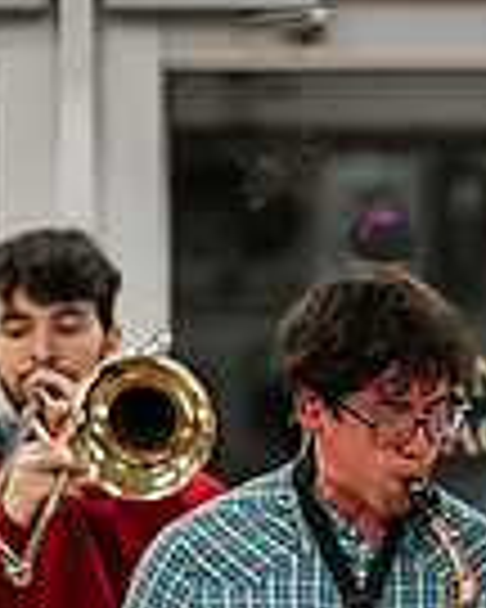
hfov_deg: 2.0
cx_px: 418
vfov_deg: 2.5
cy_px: 651
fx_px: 13754
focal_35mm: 765
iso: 1600
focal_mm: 190
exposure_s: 1/200
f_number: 2.8
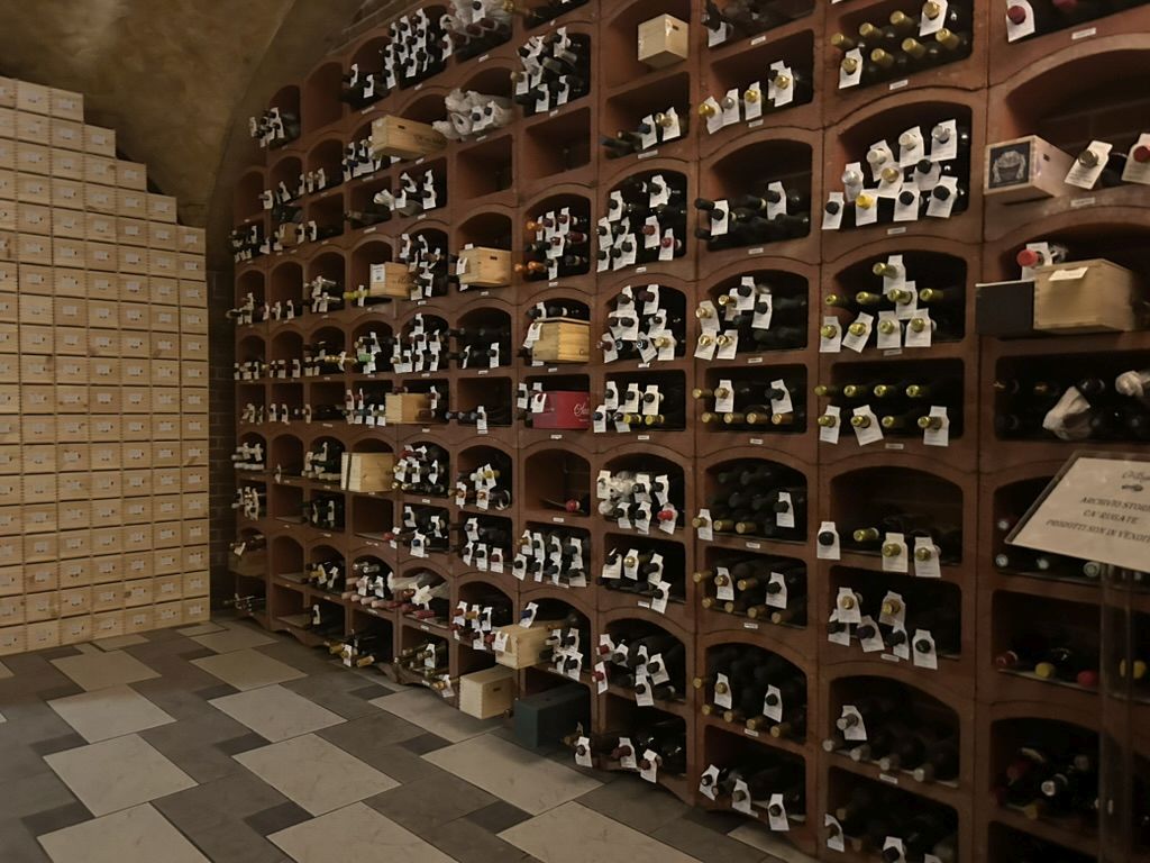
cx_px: 575
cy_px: 432
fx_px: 864
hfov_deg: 67.3
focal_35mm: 26
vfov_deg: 53.1
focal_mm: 5.7
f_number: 1.5
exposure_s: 1/25
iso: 800
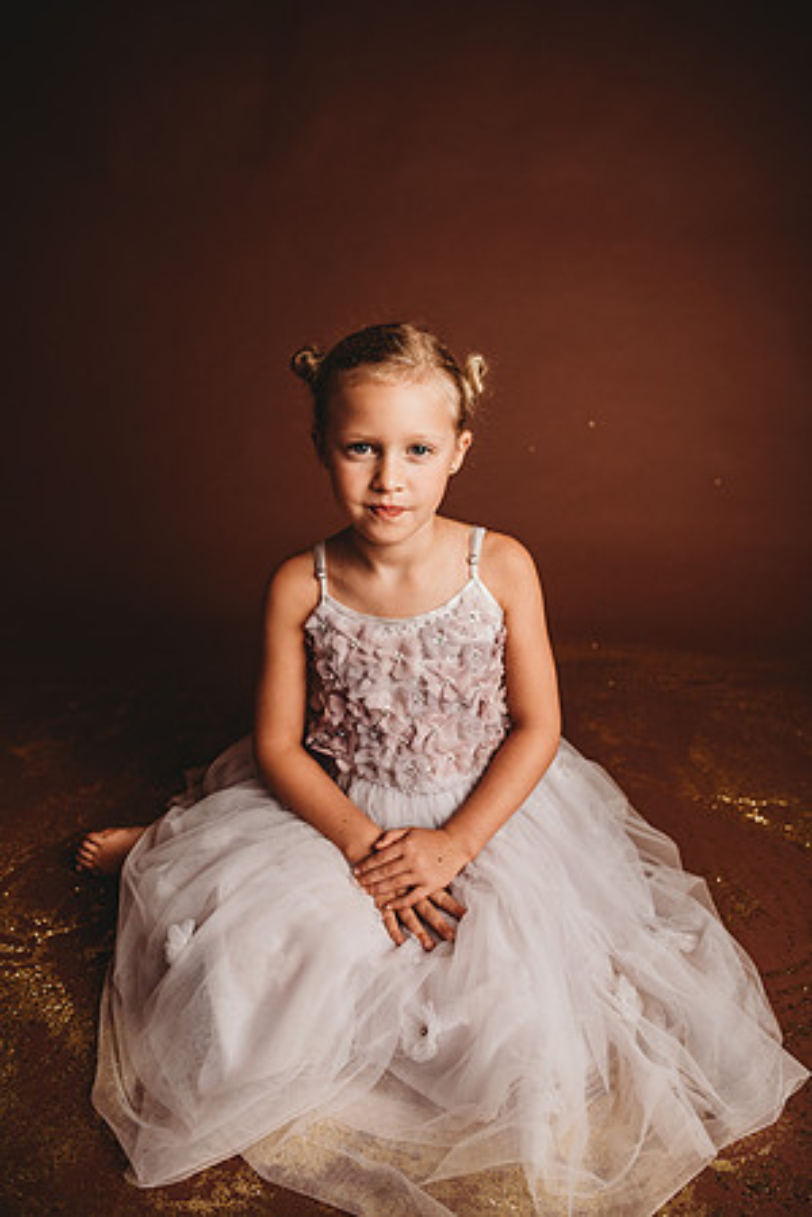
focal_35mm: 24
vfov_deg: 73.7
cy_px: 608
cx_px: 406
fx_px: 812
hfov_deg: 53.1
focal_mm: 24
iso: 100
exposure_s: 1/200
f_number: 3.5
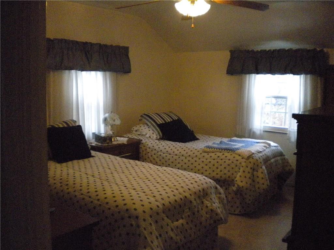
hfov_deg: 52.6
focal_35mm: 35
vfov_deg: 40.7
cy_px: 125
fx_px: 338
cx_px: 167
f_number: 3.1
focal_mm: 6.3
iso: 1467
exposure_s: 1/126
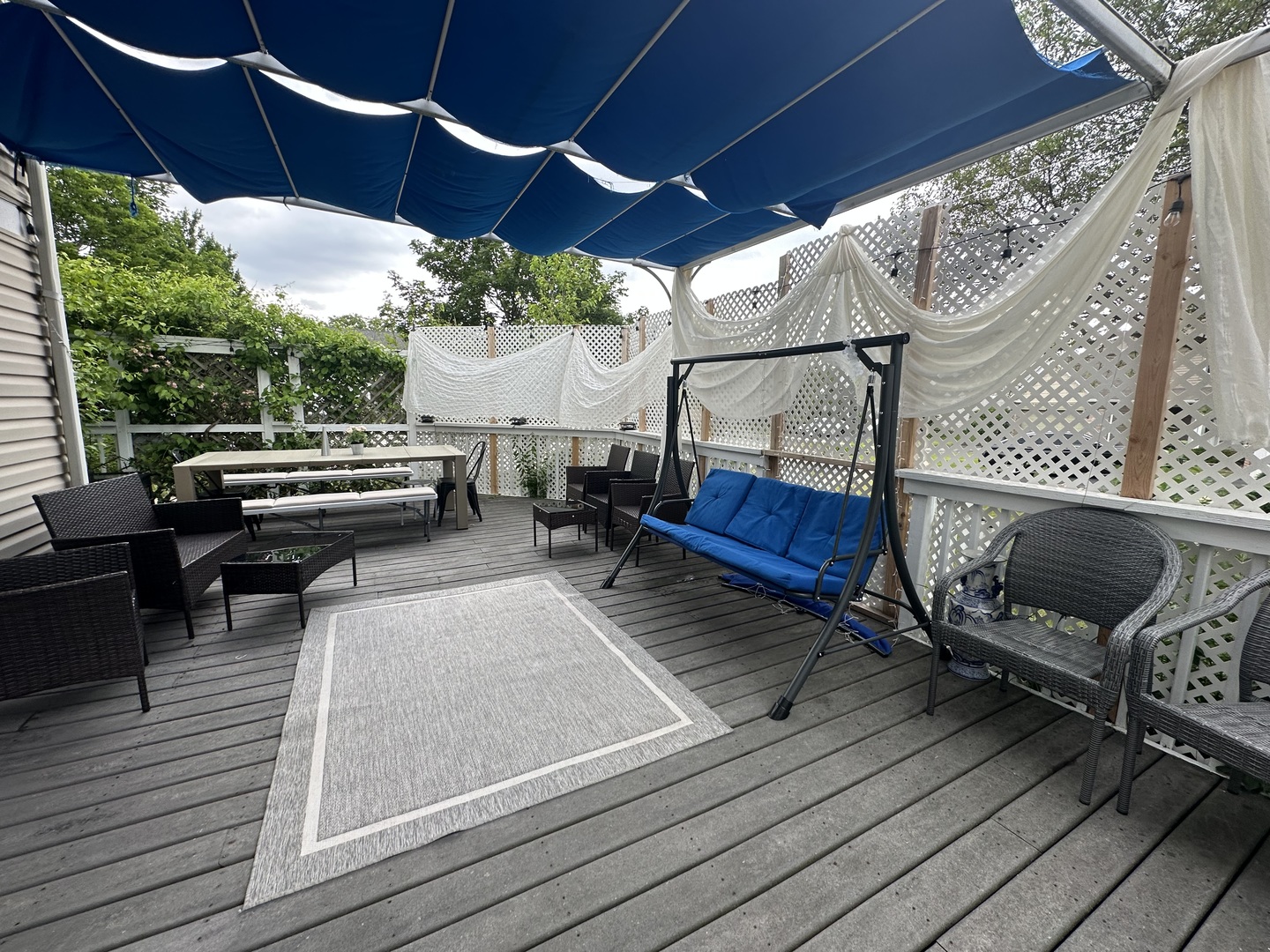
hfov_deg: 102.1
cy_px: 476
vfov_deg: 85.7
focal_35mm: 14
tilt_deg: -8.8
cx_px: 635
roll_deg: -1.0
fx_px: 514
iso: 64
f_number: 2.2
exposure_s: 1/121
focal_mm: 2.22
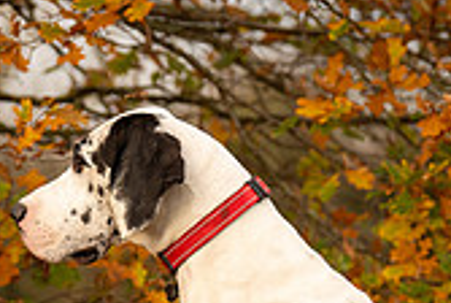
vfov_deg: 4.0
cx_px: -4
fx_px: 4342
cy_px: 466
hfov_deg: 5.9
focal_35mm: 346
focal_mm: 91
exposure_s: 1/800
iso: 200
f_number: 2.8
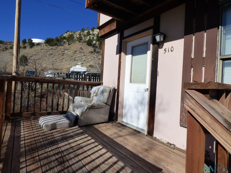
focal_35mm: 20
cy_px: 86
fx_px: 133
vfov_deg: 66.0
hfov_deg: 81.7
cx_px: 116
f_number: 4
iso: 160
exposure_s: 1/1600
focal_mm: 3.58
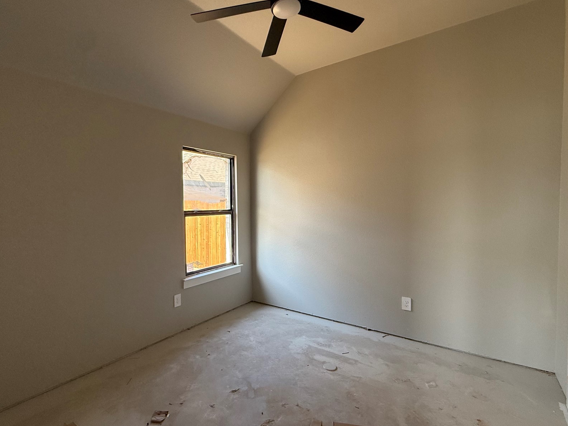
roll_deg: +0.6
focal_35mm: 18
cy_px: 214
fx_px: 295
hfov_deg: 87.6
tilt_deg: -0.8
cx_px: 264
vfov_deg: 71.6
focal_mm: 2.22
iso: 160
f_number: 2.2
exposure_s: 1/99
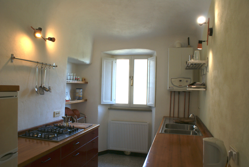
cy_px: 84
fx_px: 187
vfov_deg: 48.0
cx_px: 124
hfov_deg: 67.3
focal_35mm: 27
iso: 100
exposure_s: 1/50
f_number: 5.6
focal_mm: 18
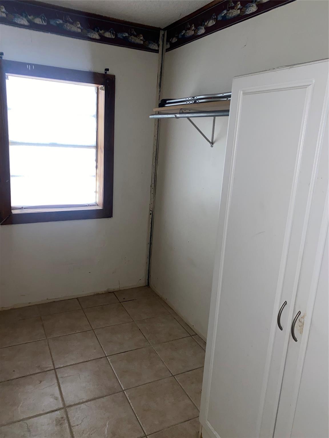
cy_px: 219
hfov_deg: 53.1
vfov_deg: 67.3
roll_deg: -4.5
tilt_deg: -12.9
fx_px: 329
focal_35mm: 26
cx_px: 164
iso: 64
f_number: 1.8
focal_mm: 4.25
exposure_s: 1/4
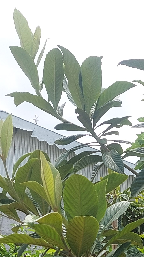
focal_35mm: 101
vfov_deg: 20.2
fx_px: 686
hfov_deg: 11.5
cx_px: 213
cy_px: 281
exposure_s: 1/926
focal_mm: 5.23
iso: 40
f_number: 1.8
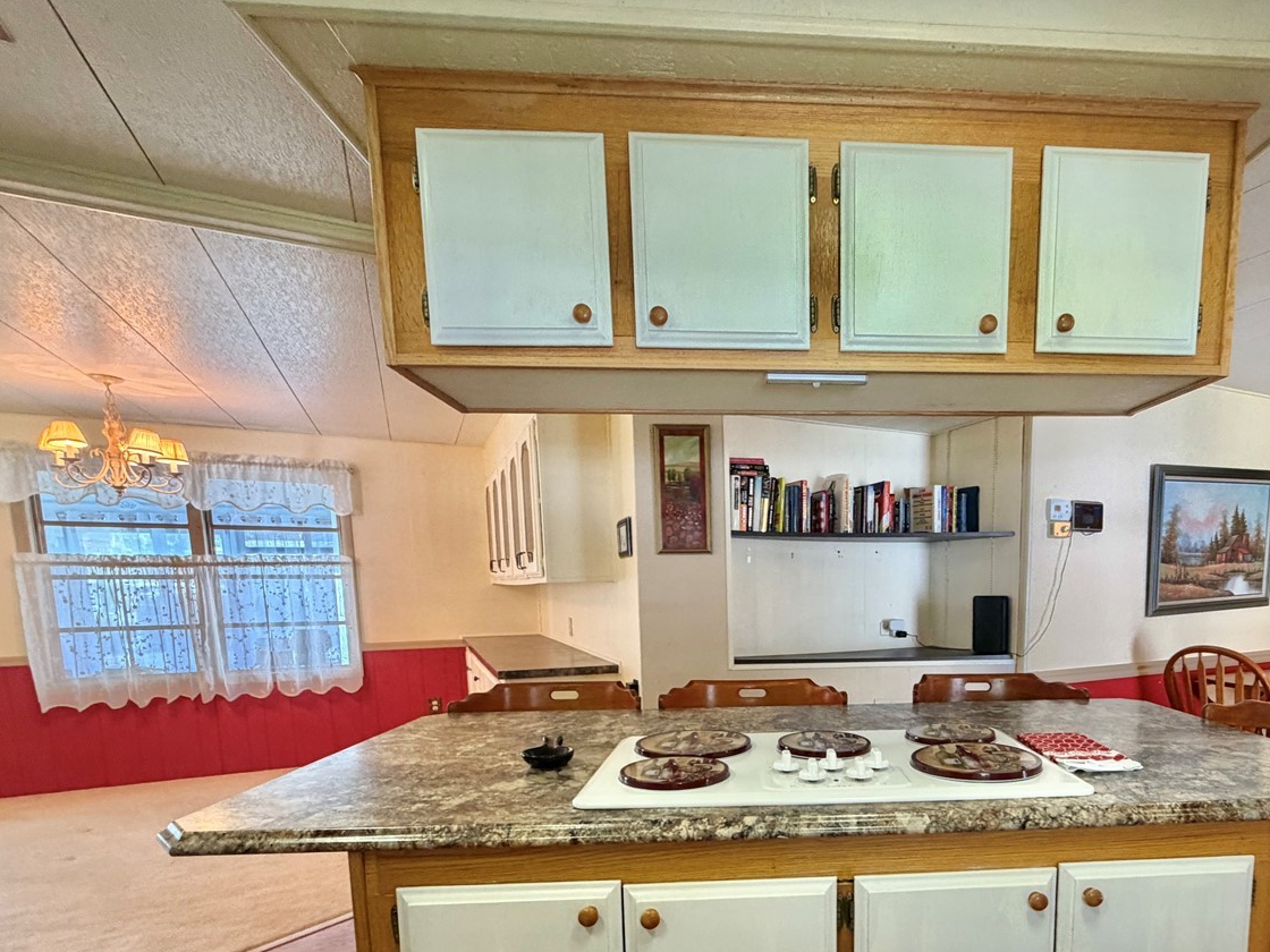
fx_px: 734
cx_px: 802
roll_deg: +0.6
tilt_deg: -6.4
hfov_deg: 80.1
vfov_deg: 63.3
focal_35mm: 20
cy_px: 674
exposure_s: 1/60
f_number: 2.2
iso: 320
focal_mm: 2.22
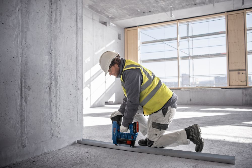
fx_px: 217
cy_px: 84
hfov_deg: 60.3
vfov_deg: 42.3
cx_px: 126
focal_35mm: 31
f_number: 2.8
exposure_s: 1/400
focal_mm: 31
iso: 200
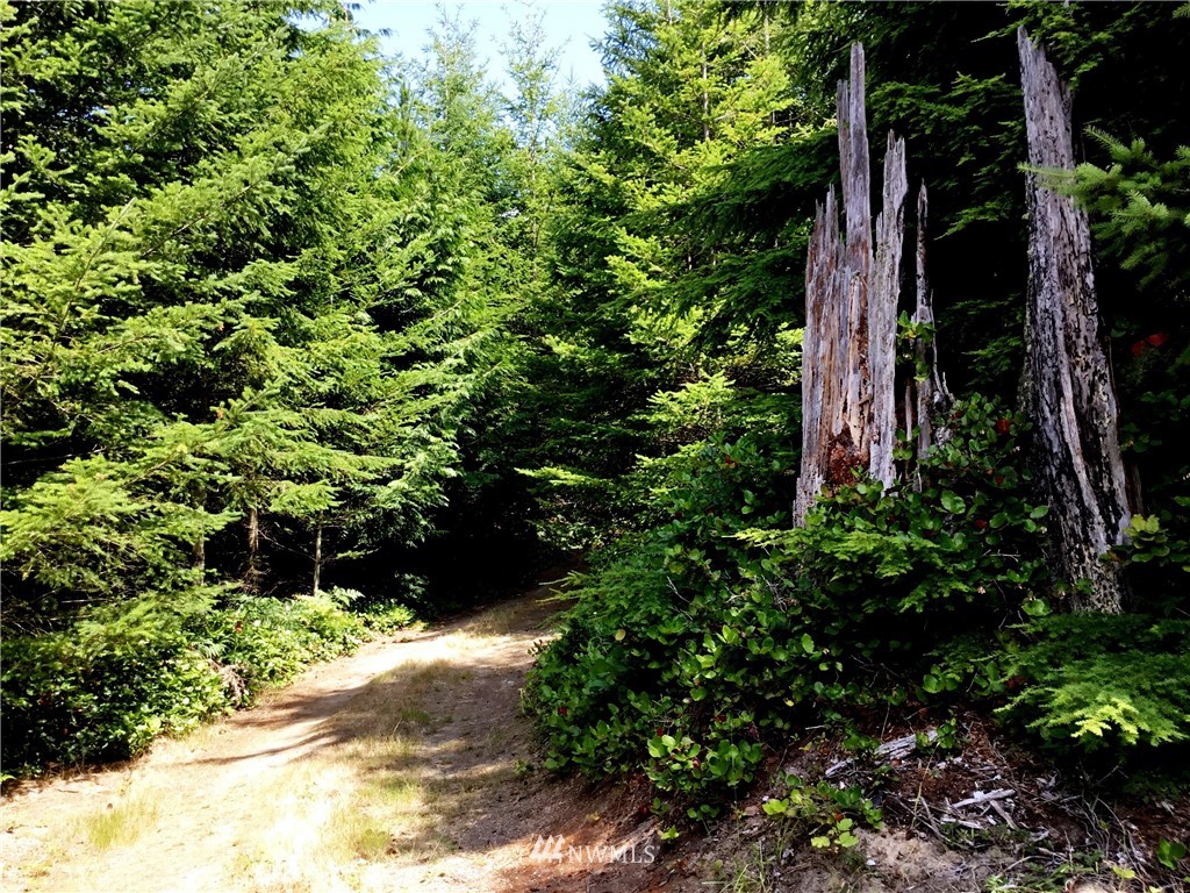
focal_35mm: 31
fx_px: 1066
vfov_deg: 45.4
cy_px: 446
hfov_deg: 58.4
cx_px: 595
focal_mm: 3.3
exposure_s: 1/193
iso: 25
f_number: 2.4
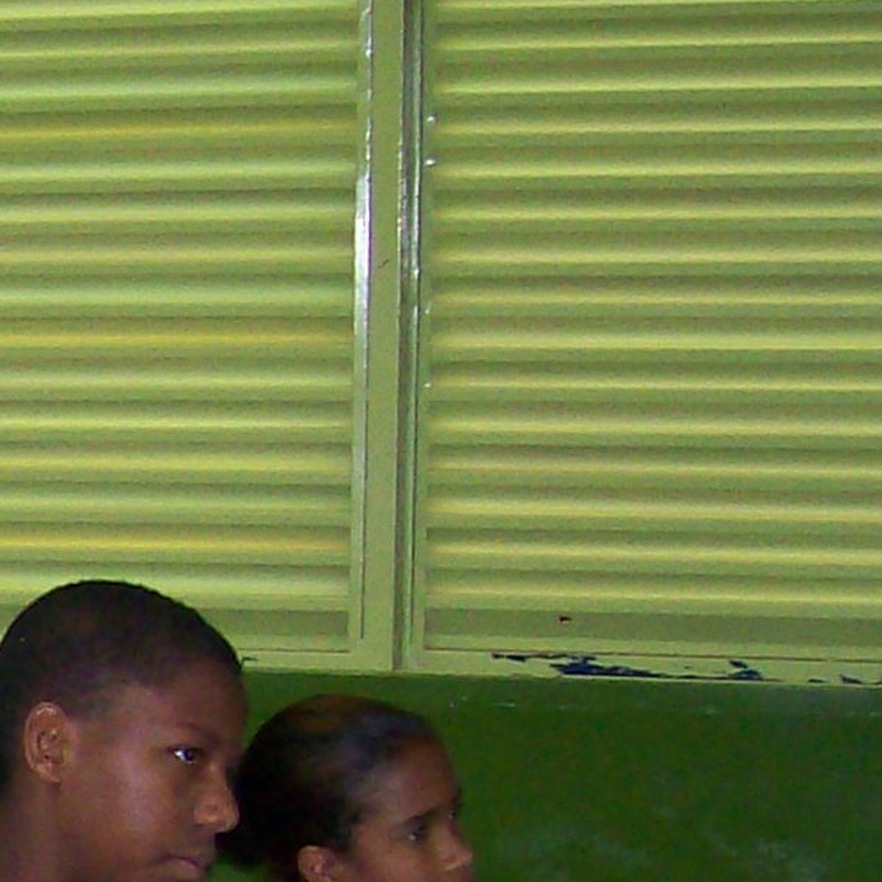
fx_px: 4641
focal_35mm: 161
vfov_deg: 10.5
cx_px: -1251
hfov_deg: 9.6
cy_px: 1346
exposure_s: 1/64
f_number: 2.7
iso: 140
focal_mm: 6
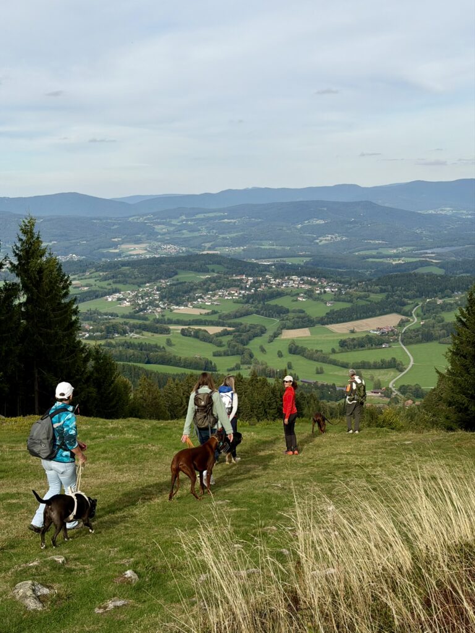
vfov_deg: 39.7
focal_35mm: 48
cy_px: 316
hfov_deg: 30.3
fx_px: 878
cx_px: 238
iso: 64
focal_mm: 6.76
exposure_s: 1/3704
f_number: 1.78
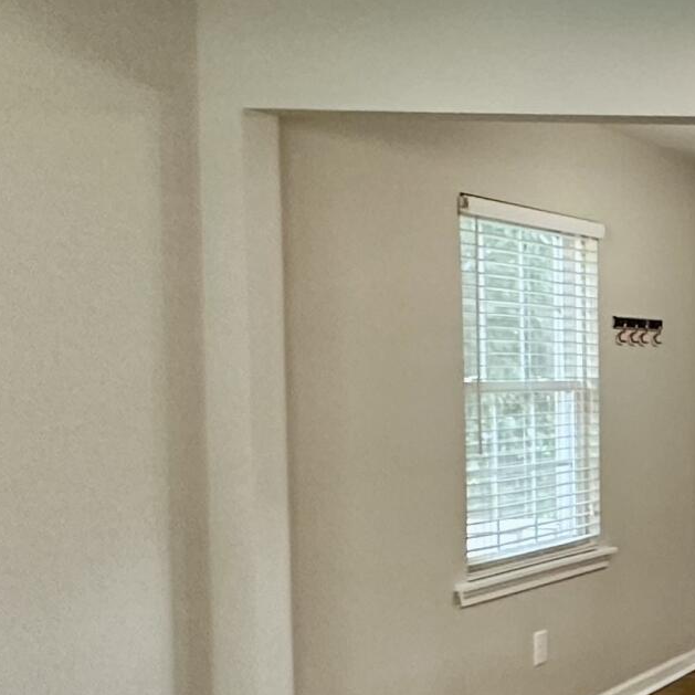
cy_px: 410
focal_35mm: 59
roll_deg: -0.6
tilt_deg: -0.9
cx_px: 1280
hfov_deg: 20.1
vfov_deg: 29.0
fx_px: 1340
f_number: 2.2
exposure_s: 1/60
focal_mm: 2.22
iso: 320
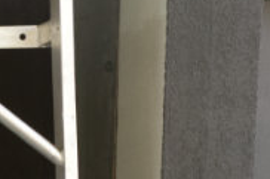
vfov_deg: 5.7
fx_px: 1731
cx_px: -558
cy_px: 428
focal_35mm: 231
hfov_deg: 7.7
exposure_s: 1/80
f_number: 5.6
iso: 500
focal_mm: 35
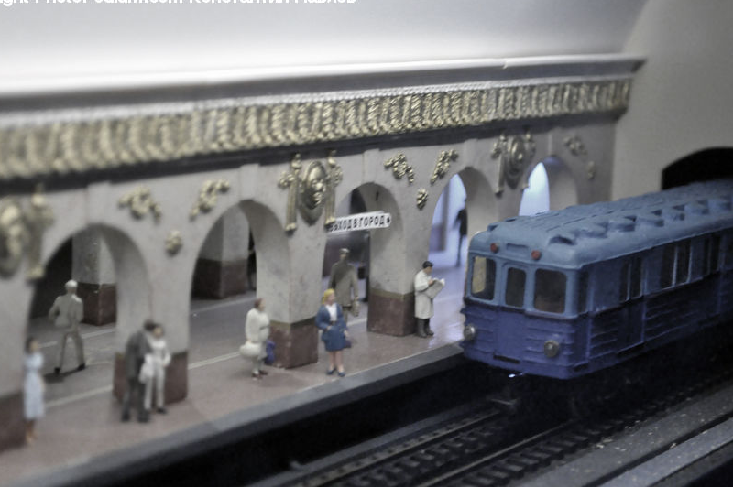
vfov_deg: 16.8
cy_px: 248
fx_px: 1648
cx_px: 363
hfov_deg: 25.1
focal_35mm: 81
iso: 2200
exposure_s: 1/40
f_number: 5.3
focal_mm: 48
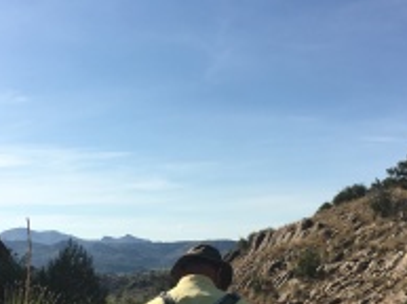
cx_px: 181
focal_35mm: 55
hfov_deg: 35.0
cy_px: 239
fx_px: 645
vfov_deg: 26.0
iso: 25
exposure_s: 1/2404
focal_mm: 4.15
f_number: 2.2
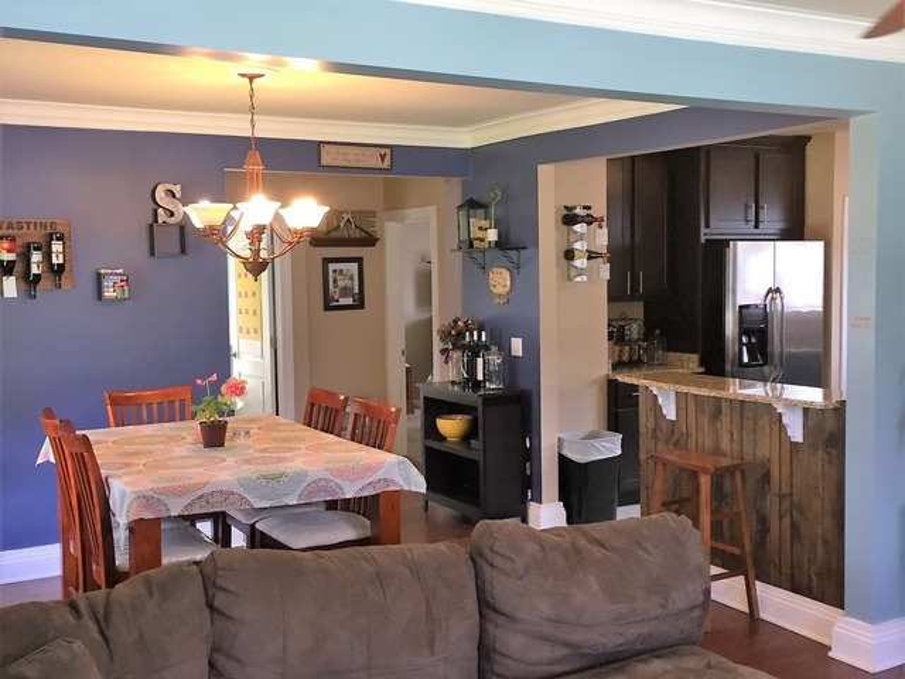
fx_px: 758
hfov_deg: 61.7
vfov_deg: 48.2
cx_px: 452
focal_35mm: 29
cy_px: 340
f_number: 2.2
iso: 50
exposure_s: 1/30
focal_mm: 4.15
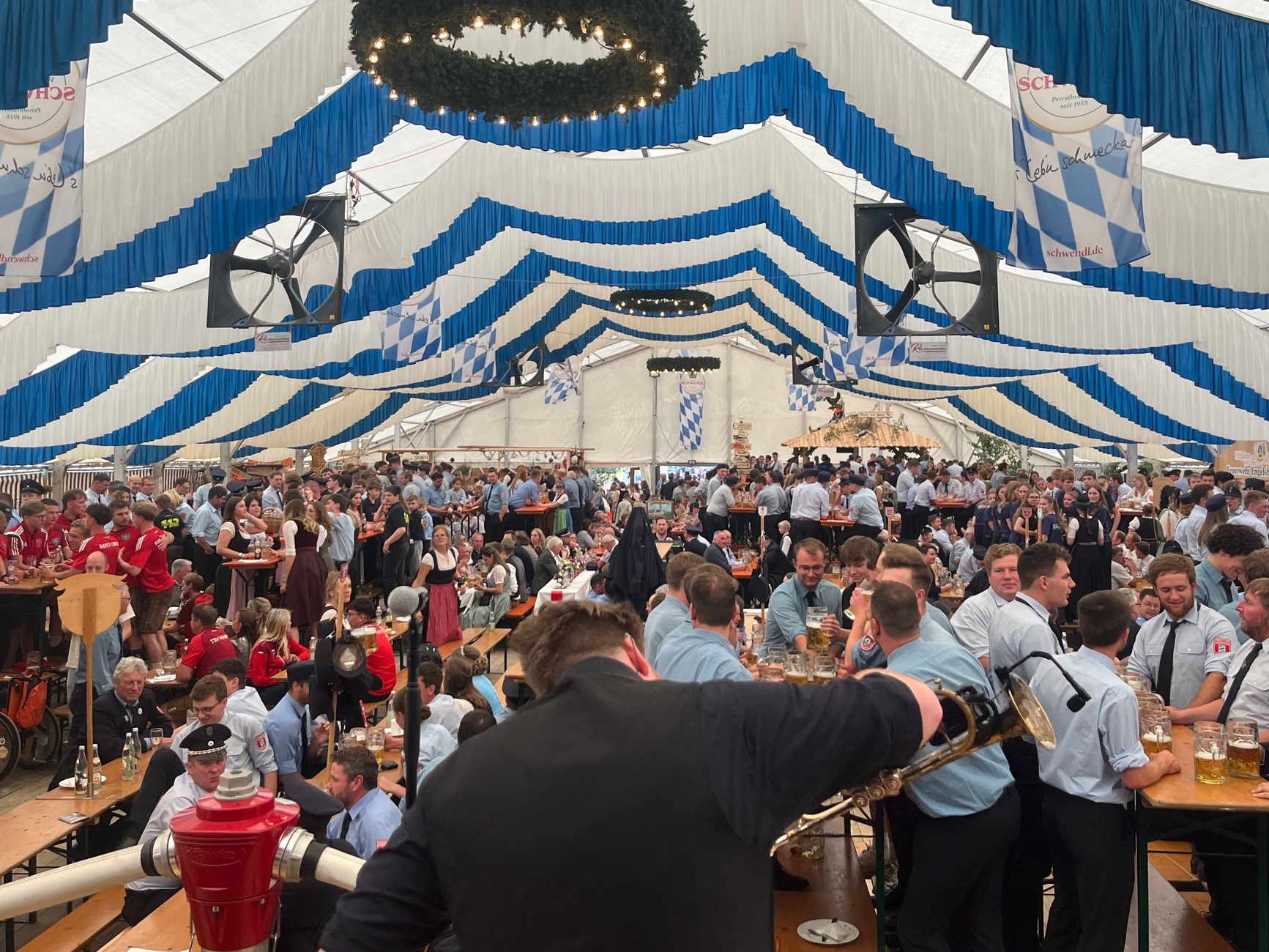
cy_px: 379
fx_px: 1210
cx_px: 659
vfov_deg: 42.7
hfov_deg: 55.3
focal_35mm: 33
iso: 50
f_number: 1.6
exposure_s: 1/322
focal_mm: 5.1
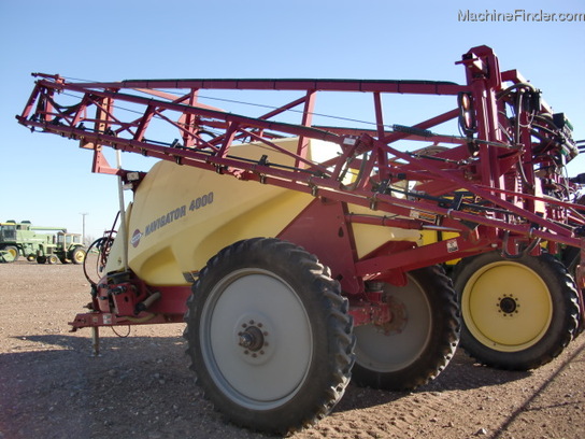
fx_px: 608
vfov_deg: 39.7
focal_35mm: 36
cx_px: 292
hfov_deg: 51.4
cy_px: 220
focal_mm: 6.3
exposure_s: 1/640
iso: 64
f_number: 2.8
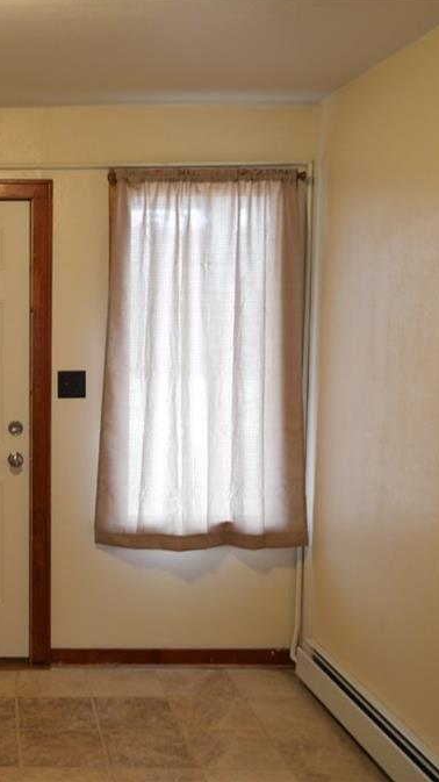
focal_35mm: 43
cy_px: 388
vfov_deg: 47.4
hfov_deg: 25.9
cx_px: -22
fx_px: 891
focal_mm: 18
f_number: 3.5
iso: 500
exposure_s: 1/15
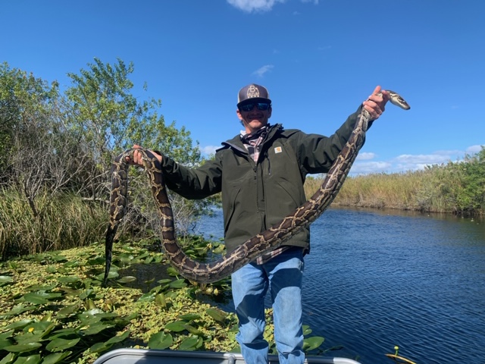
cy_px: 182
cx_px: 242
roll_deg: -0.4
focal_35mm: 26
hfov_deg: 67.3
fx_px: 364
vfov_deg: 53.1
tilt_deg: +0.5
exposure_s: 1/1689
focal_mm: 4.25
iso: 25
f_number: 1.8
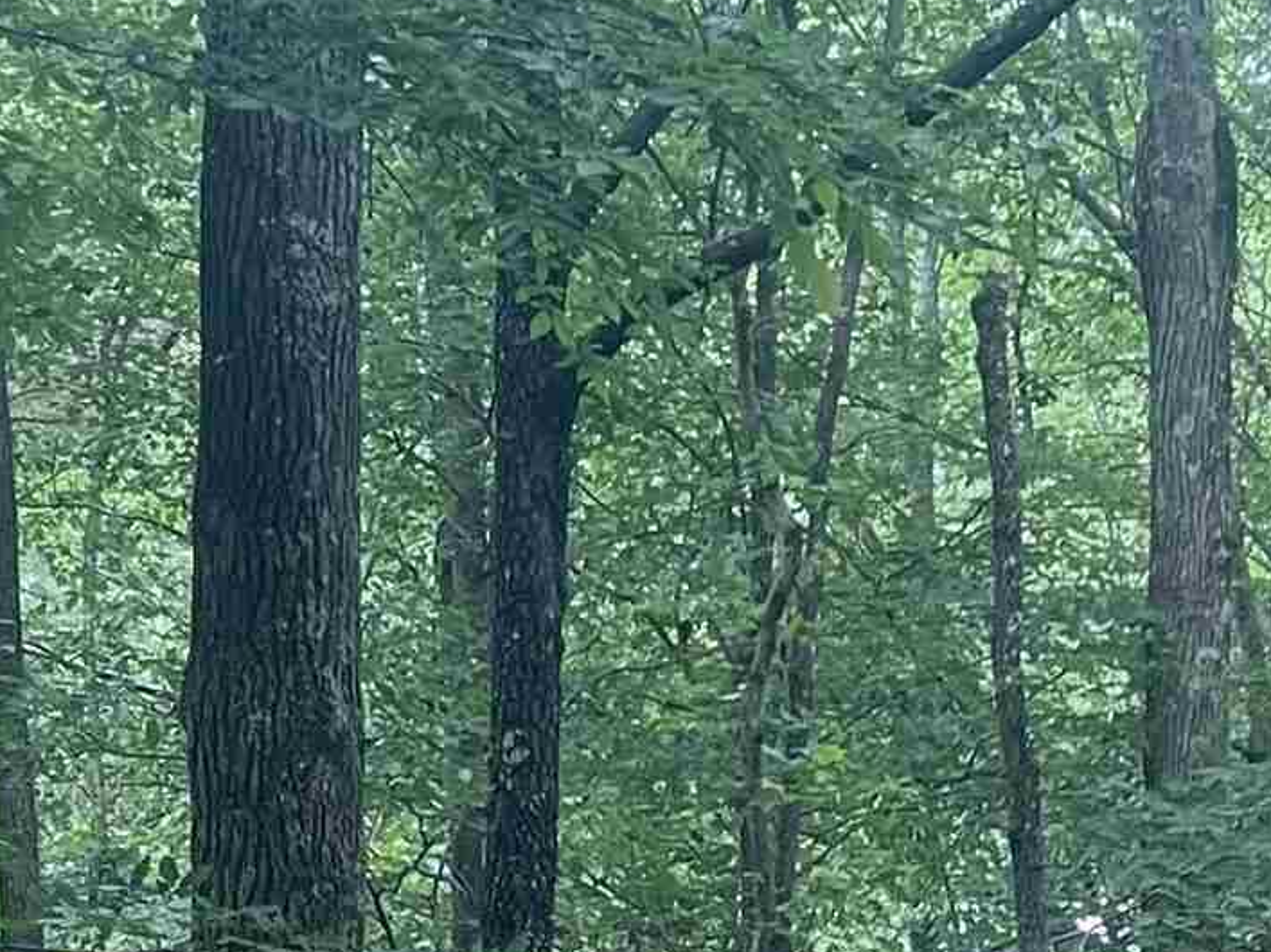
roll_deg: +0.3
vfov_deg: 12.7
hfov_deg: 17.4
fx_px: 4148
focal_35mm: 113
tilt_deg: -2.3
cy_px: 1265
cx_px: 875
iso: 125
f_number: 1.5
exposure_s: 1/99
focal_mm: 5.7
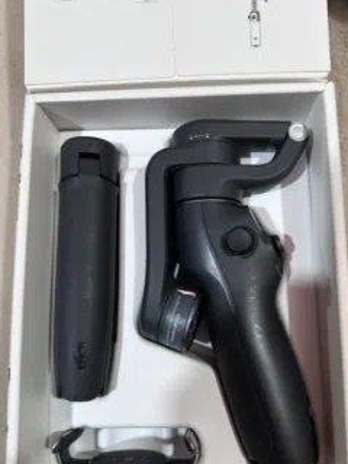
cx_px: 196
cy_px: 260
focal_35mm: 30
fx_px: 402
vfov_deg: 59.8
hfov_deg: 46.7
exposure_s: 1/51
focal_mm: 6.86
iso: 160
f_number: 1.78
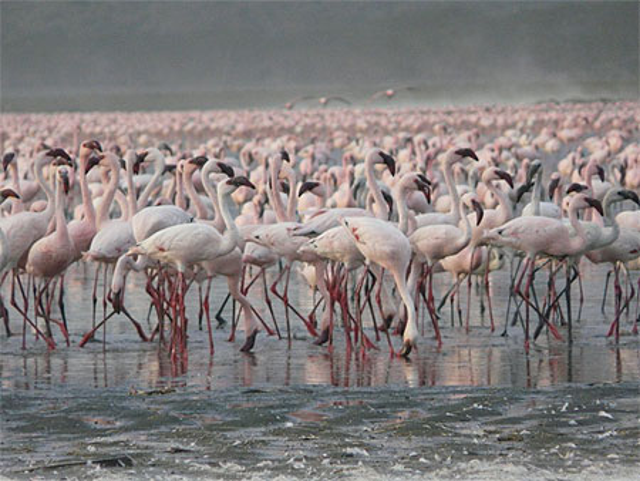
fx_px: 9138
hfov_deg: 4.0
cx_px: 320
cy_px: 240
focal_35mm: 494
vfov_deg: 3.0
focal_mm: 81.1
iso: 320
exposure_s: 1/250
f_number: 4.2
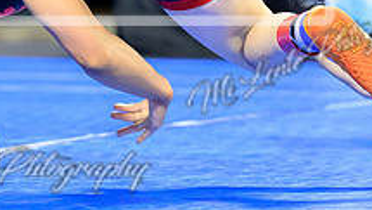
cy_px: 85
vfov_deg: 3.1
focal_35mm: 388
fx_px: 3828
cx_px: -14
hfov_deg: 5.5
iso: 4000
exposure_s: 1/800
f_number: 2.8
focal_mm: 105
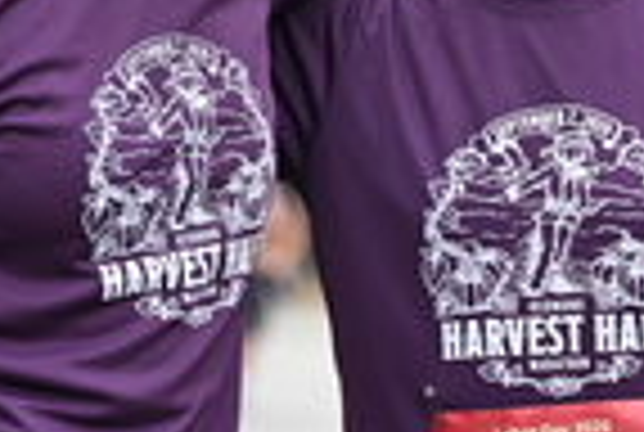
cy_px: -61
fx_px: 4822
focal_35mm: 269
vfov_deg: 5.1
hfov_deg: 7.6
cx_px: 500
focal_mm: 70
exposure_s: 1/2000
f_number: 2.8
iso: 640
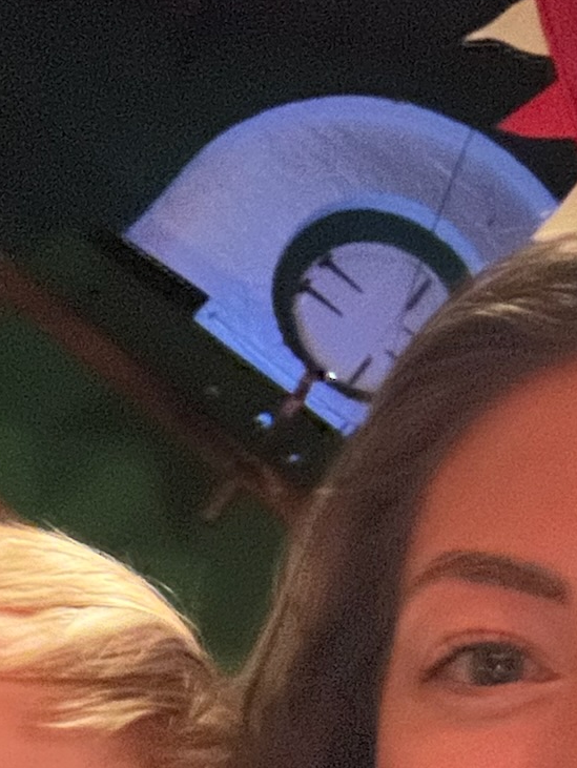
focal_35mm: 84
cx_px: 192
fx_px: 1865
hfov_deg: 17.5
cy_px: 955
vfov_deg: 21.4
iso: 2000
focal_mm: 2.69
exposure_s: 1/14
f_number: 1.9
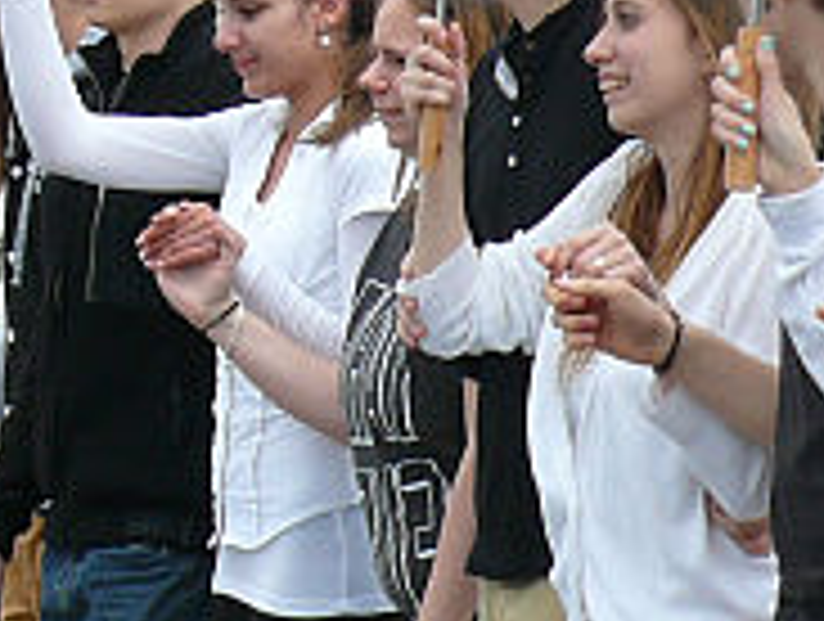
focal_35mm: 287
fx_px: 6845
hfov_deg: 6.9
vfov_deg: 5.2
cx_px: 729
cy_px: -90
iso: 100
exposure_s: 1/250
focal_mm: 14.3
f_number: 5.6
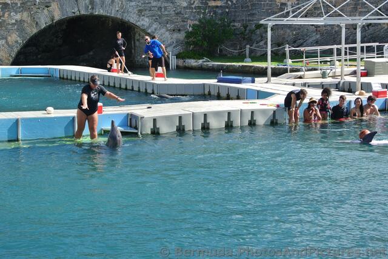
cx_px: 194
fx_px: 734
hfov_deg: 29.6
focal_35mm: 68
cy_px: 130
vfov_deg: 20.1
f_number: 5.3
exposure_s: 1/400
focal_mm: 25.2
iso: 100
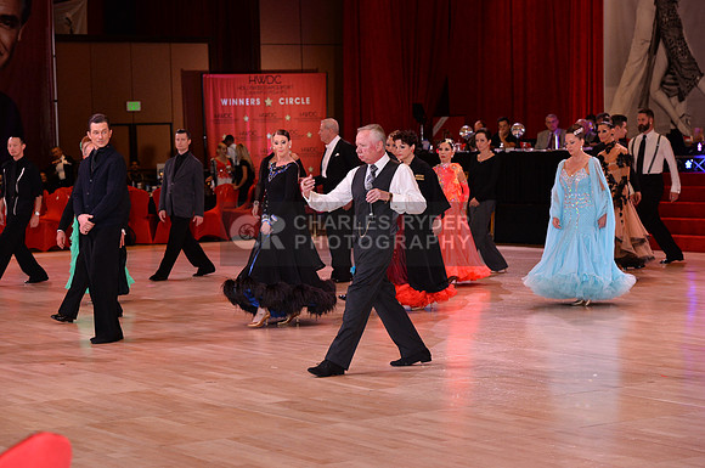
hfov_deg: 22.2
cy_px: 234
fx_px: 1799
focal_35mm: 92
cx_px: 352
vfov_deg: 14.8
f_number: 5
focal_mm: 92
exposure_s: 1/250
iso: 1600
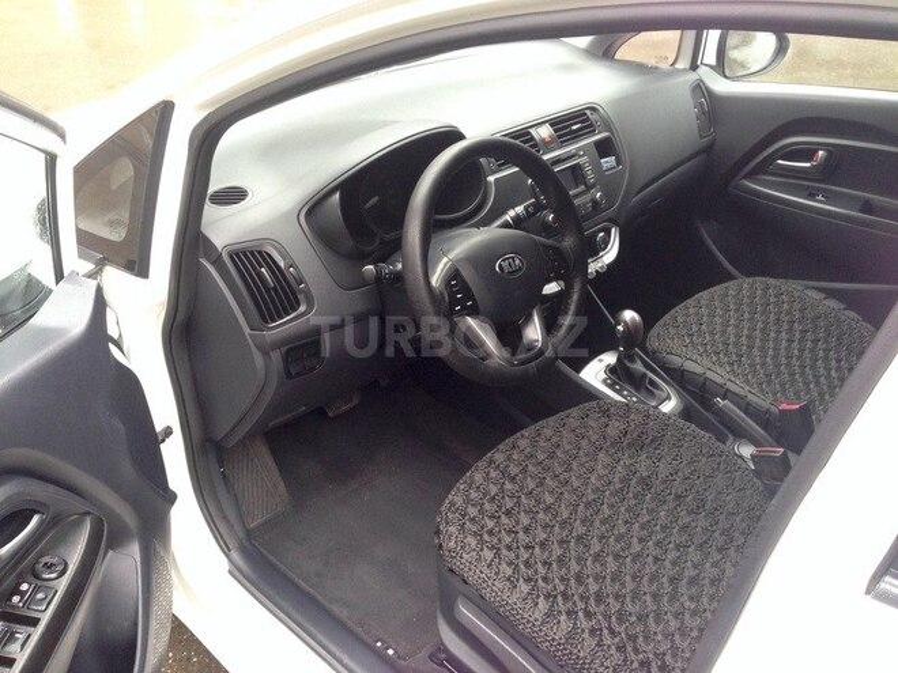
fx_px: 856
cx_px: 449
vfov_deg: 42.9
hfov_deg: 55.4
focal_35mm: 33
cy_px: 336
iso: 100
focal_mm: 4.12
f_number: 2.4
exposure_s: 1/20
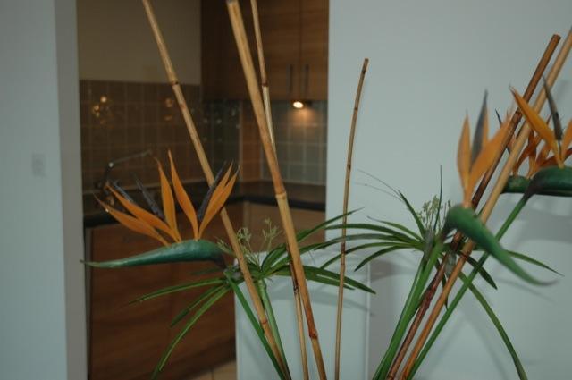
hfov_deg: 45.0
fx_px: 690
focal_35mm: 44
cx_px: 286
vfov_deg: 30.8
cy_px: 190
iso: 400
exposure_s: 1/60
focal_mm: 29
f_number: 4
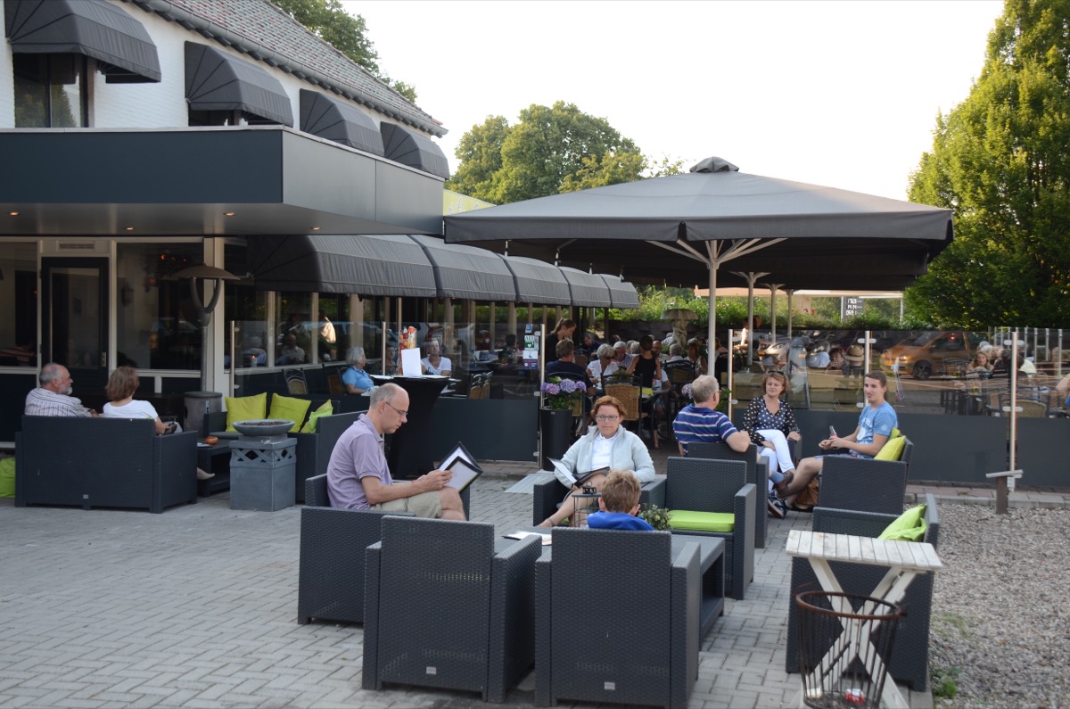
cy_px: 354
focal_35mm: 45
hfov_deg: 43.7
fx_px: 1335
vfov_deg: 29.7
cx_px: 535
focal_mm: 30
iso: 100
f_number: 5
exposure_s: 1/100
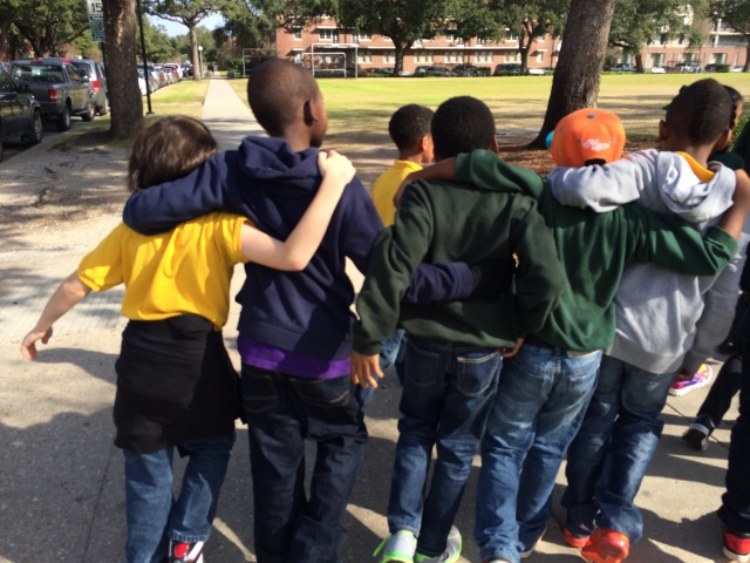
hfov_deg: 60.0
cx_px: 375
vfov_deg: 46.8
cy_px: 282
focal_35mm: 30
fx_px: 650
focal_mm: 4.12
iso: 32
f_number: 2.2
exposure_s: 1/912
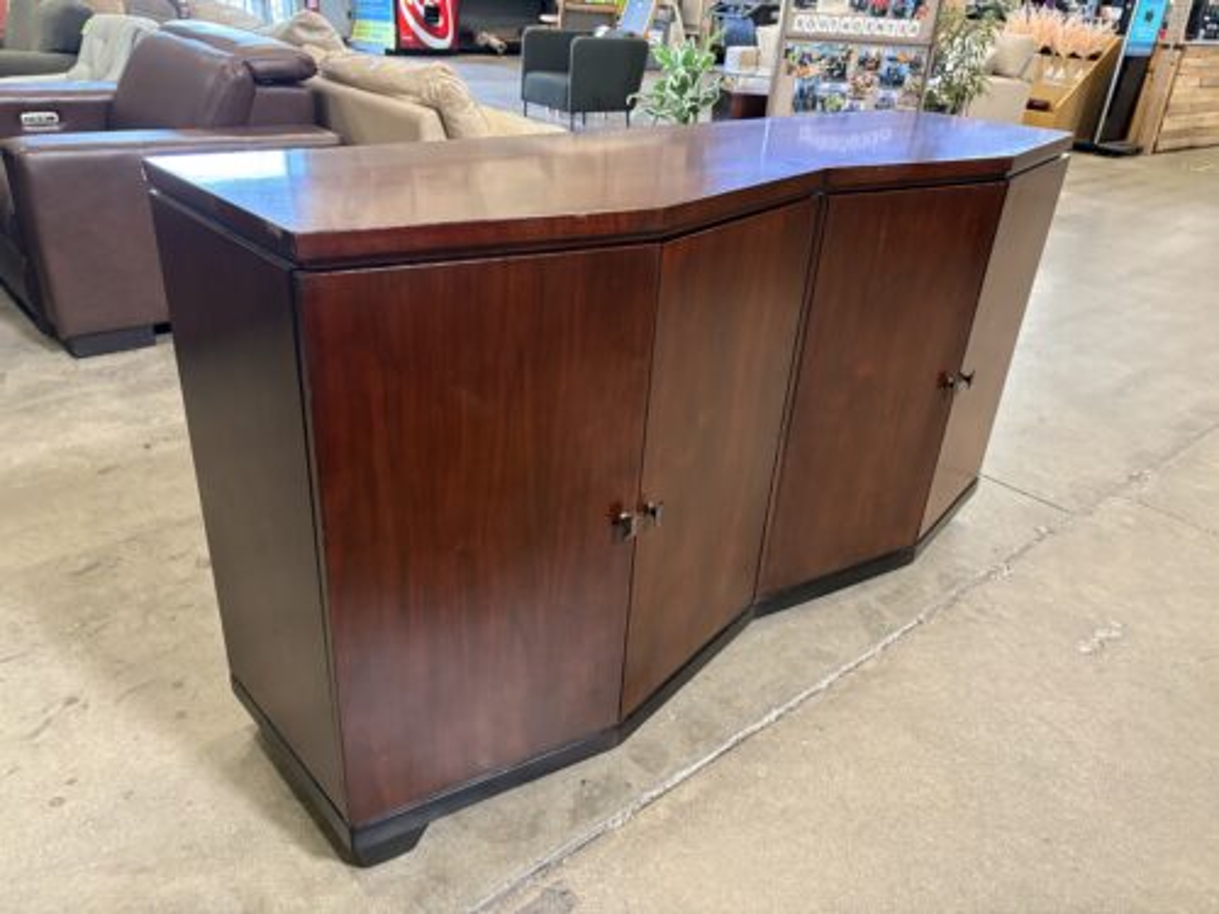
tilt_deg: -27.4
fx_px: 916
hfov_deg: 67.3
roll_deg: -5.6
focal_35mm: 26
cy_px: 457
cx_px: 610
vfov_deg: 53.1
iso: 400
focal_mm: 5.96
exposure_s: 1/40
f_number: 1.6
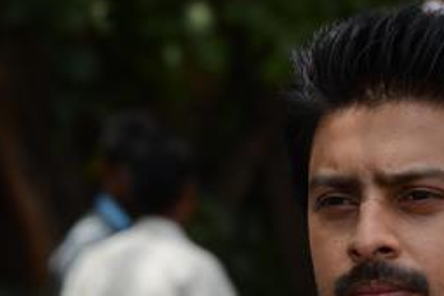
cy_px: 262
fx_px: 5044
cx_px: 346
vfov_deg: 3.4
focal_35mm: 409
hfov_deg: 5.0
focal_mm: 116
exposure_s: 1/500
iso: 400
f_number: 10
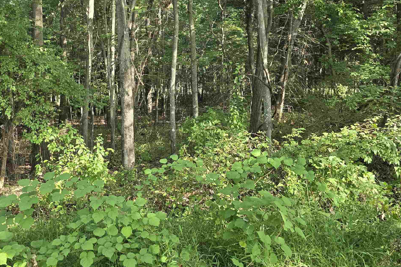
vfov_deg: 33.3
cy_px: 55
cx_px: 135
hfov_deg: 48.7
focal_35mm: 39
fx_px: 434
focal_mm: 6.3
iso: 125
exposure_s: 1/180
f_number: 1.7
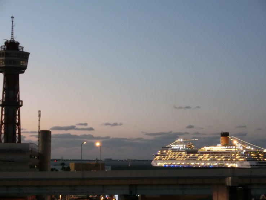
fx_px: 653
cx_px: 133
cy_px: 100
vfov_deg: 17.4
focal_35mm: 85
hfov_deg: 23.0
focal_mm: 15.16
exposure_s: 1/10
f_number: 5
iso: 800
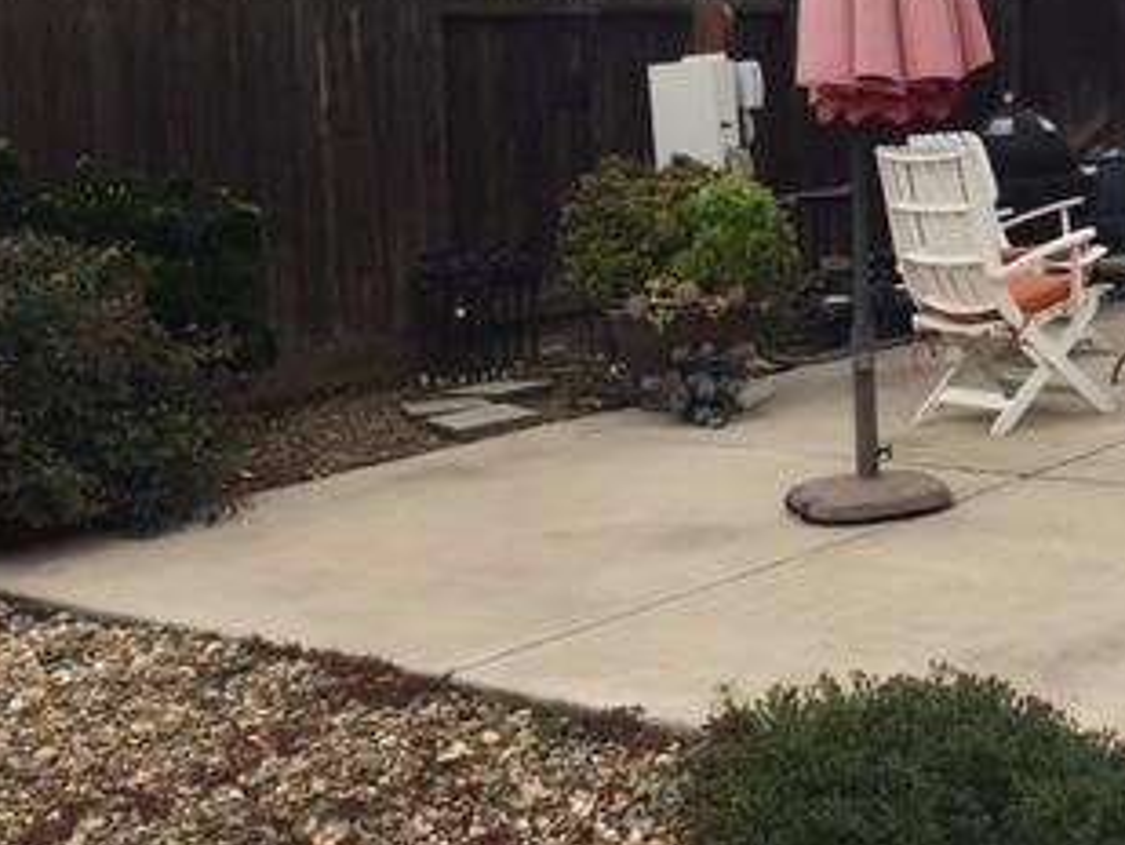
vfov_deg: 24.0
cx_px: 1125
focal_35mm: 60
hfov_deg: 30.0
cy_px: 149
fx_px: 1951
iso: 25
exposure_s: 1/1241
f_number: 2.2
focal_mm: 4.15
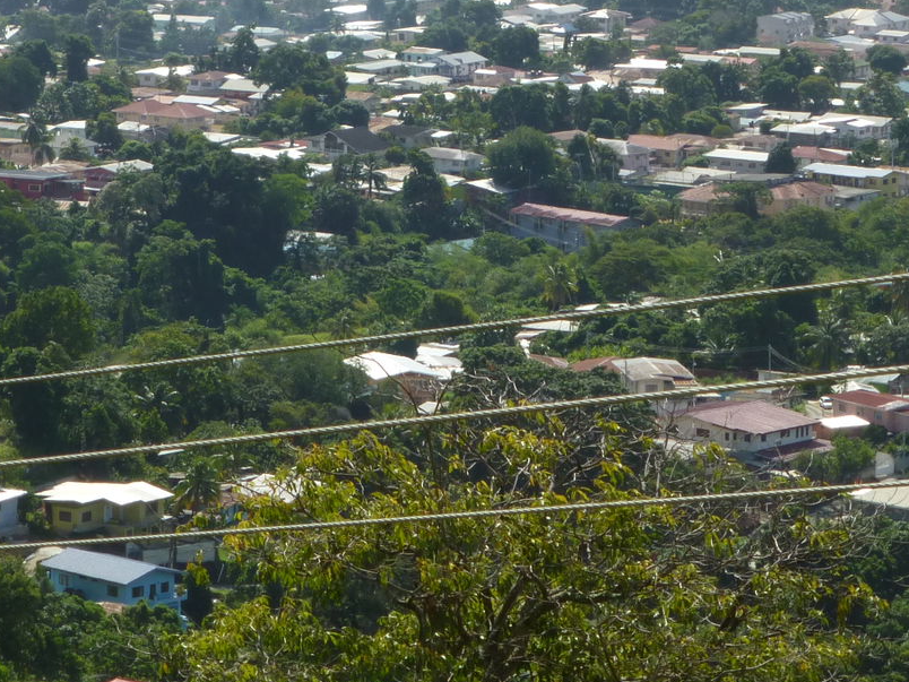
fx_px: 5646
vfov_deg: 6.9
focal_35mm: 215
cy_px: -61
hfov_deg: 9.2
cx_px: 349
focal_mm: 16.1
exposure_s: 1/500
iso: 100
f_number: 5.2
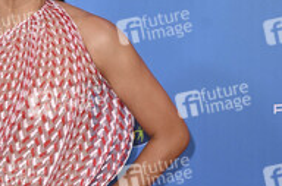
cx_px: 27
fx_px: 883
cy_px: 64
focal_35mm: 113
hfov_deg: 17.9
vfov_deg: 12.0
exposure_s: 1/250
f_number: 6.3
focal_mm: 48
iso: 1250
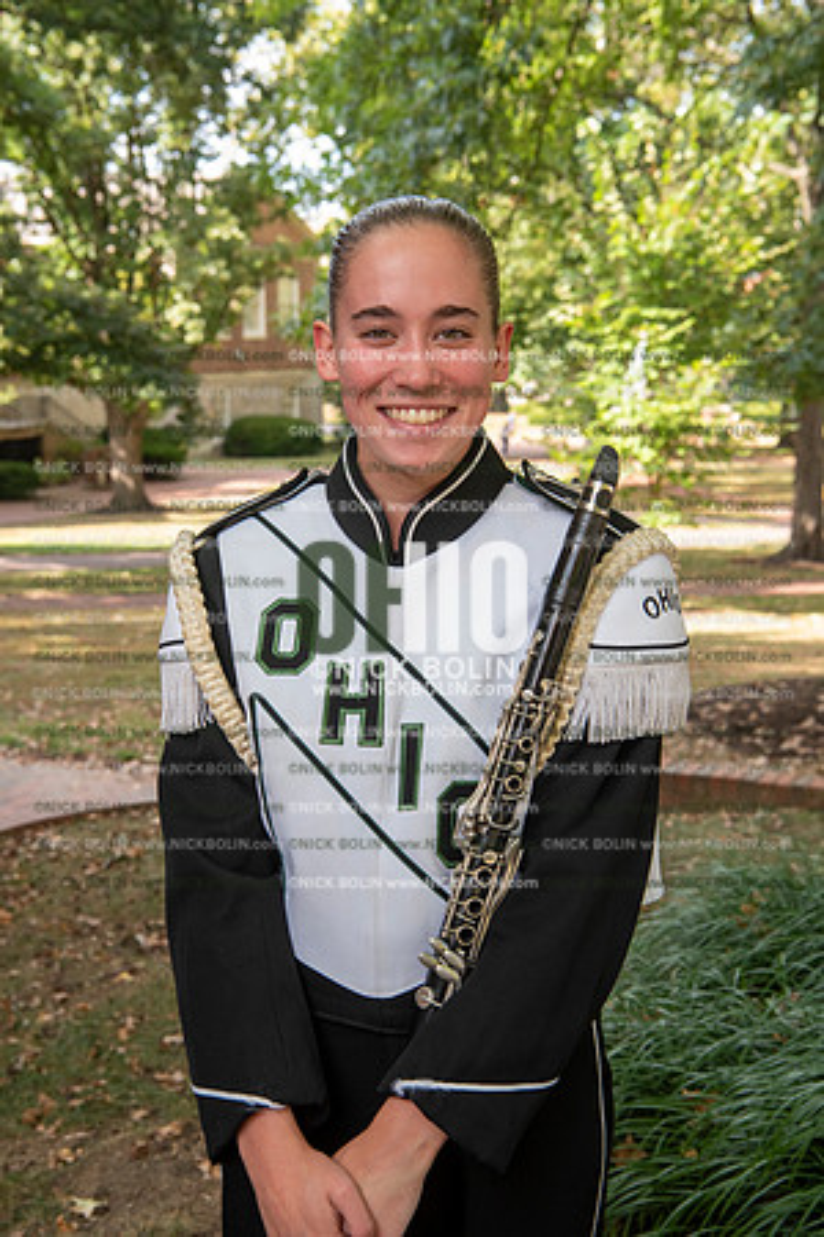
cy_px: 618
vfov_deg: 39.6
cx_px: 412
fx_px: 1717
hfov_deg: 27.0
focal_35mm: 50
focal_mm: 50
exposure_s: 1/100
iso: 500
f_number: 8
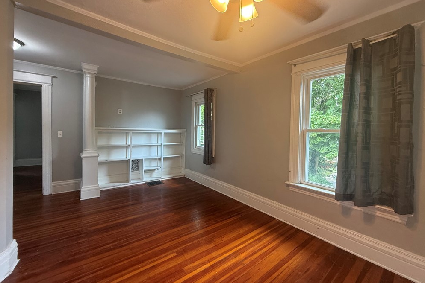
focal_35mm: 15
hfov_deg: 100.4
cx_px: 215
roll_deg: -2.0
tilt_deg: -1.7
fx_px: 177
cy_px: 135
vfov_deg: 77.3
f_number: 2.2
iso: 200
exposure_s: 1/60
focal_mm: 2.22
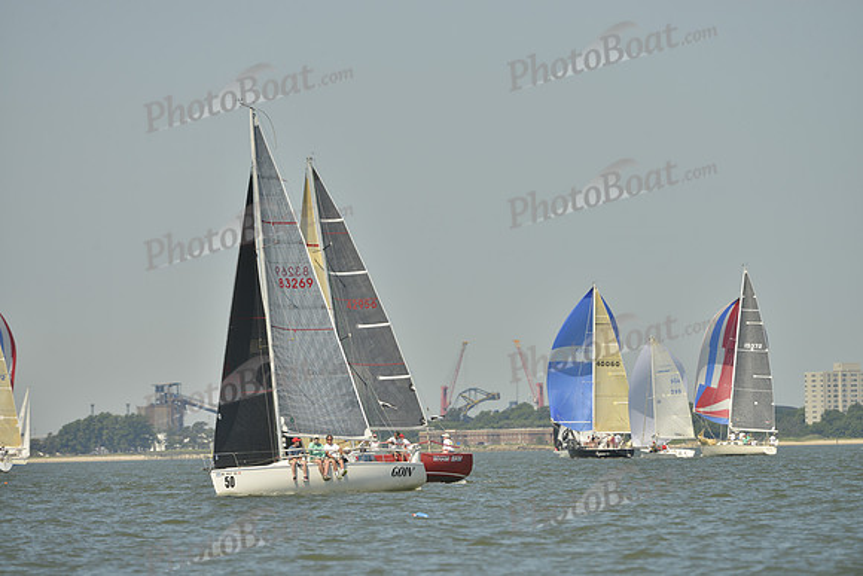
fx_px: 9111
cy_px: 288
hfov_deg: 5.4
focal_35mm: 380
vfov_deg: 3.6
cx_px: 432
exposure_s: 1/1000
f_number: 7.1
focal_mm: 380
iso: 200
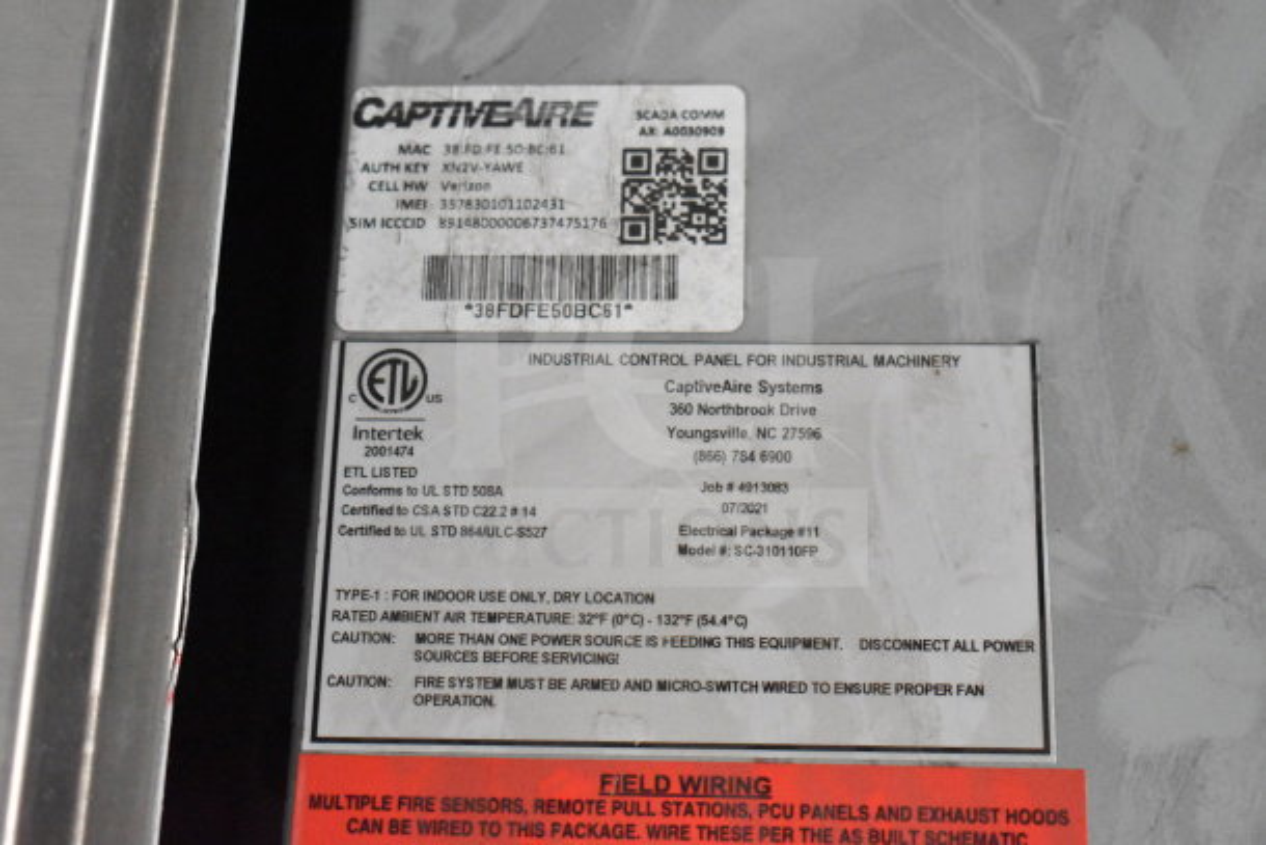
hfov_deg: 29.2
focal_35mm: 69
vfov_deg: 19.7
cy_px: 422
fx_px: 2427
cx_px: 633
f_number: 5.3
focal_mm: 46
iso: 10000
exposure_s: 1/80
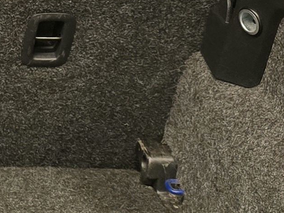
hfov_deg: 12.2
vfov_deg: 9.9
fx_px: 1214
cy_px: -22
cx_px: -236
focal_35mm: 148
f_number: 1.7
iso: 500
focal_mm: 6.3
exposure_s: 1/100
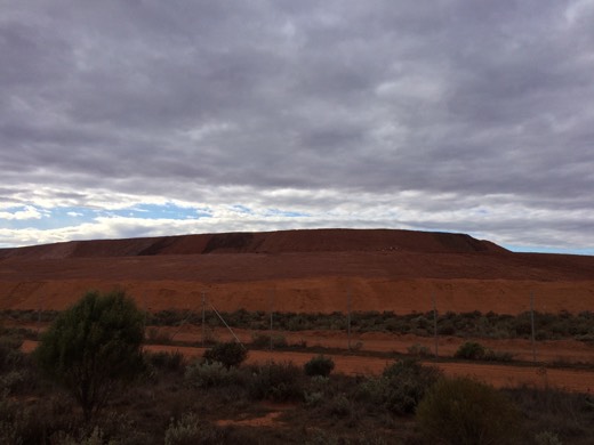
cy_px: 222
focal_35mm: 29
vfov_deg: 48.2
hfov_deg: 61.7
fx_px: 498
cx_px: 297
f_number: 2.2
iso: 32
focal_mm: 4.15
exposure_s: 1/2053
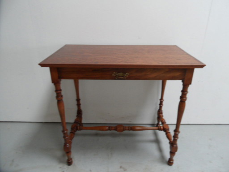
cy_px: 86
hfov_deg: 71.6
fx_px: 159
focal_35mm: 24
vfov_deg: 56.8
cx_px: 114
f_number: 3.2
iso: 200
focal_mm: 3.9
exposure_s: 1/20
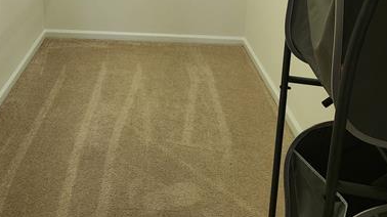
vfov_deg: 30.7
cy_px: -63
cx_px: 124
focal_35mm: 30
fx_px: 308
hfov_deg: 62.5
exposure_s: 1/60
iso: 200
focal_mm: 2.2
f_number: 2.2
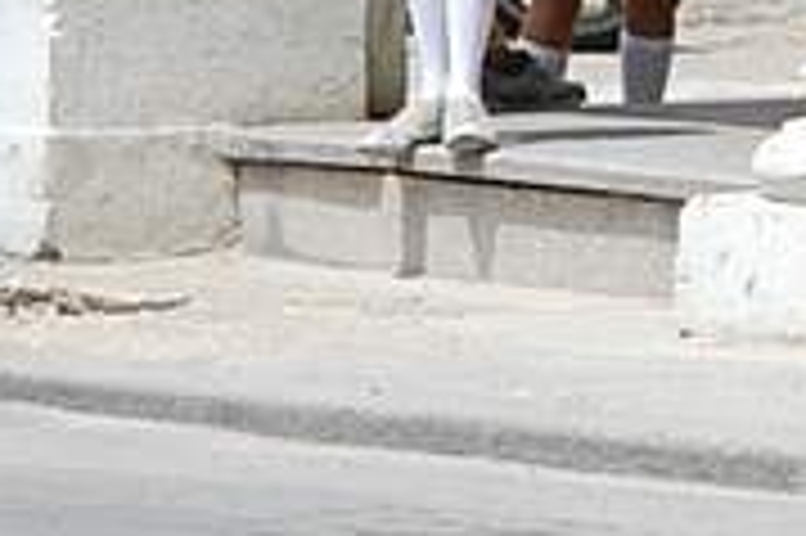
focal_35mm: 998
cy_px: -772
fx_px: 22323
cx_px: 1508
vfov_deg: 1.4
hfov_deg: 2.1
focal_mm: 116
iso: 200
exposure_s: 1/640
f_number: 6.3
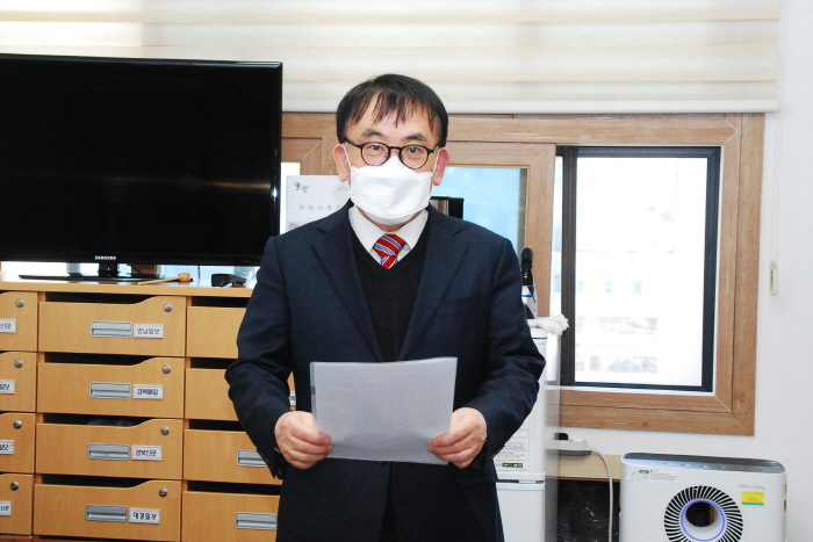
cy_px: 271
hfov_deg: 35.0
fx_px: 1287
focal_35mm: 57
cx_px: 406
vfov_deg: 23.8
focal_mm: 38
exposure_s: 1/125
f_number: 8
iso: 1600
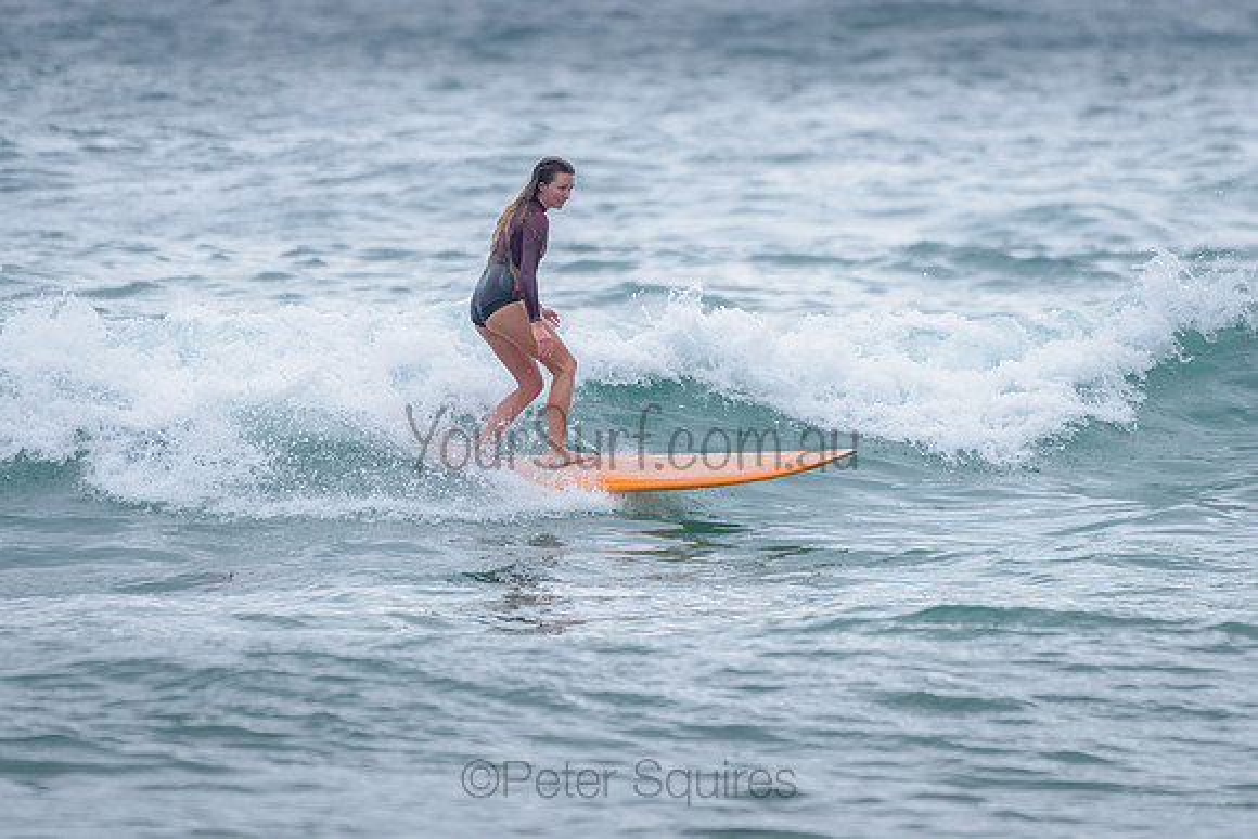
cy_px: 388
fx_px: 21433
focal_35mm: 613
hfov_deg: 3.4
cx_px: 663
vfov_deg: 2.2
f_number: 5.6
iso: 320
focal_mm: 500
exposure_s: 1/1250
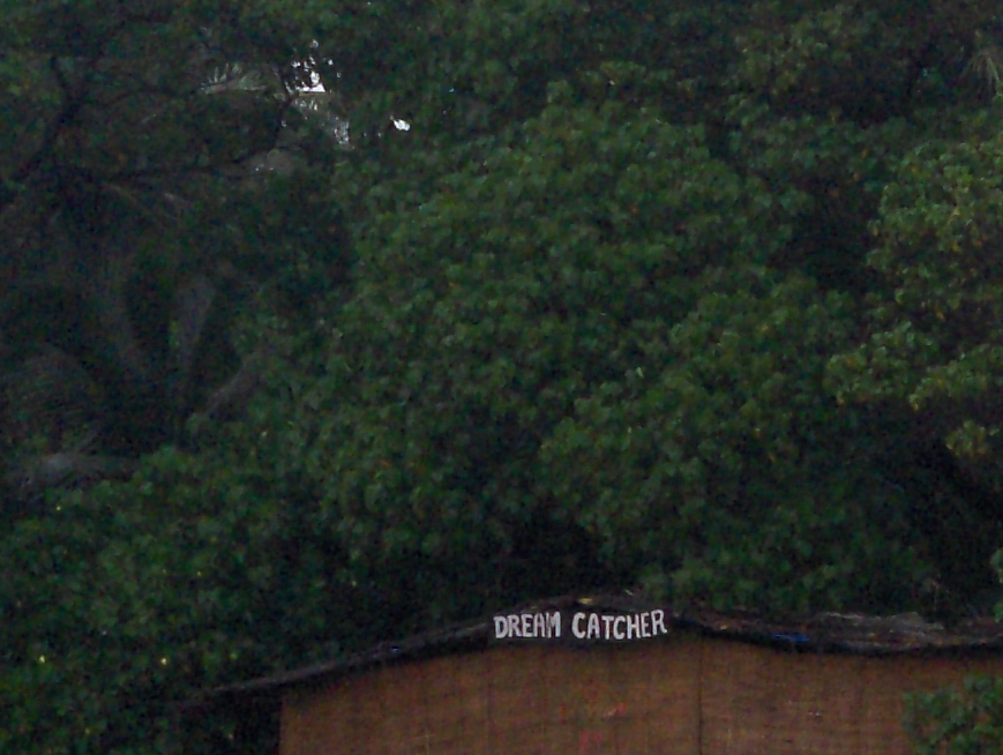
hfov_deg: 4.9
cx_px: 1225
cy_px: 733
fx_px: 11604
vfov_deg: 3.7
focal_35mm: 400
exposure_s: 1/150
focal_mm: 19.6
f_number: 4.2
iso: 100
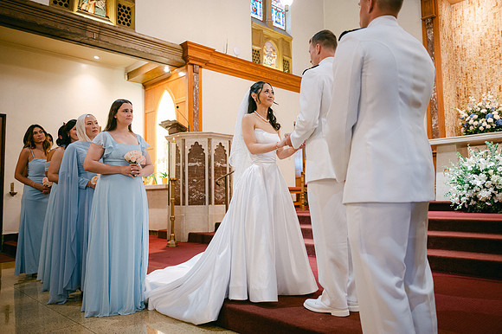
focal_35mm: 28
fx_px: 390
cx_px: 251
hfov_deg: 65.5
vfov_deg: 46.4
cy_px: 167
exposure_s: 1/125
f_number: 2.8
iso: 1000
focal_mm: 28
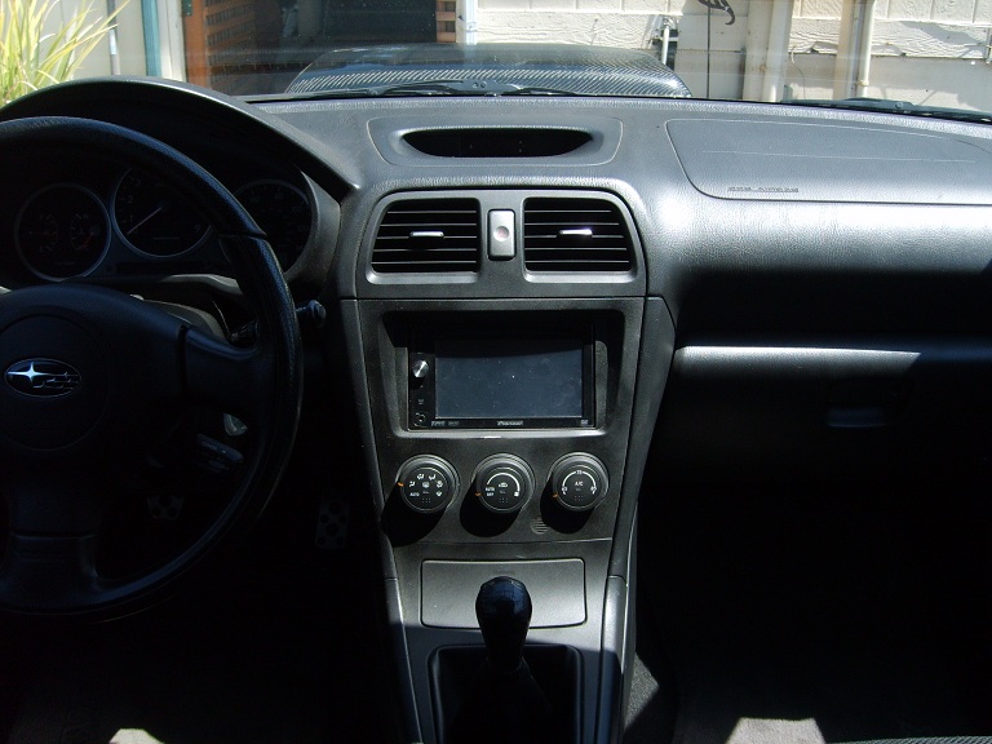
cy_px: 372
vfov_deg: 40.7
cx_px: 496
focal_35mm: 35
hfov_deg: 52.6
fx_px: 1003
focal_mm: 5.8
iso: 50
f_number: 2.8
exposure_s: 1/350
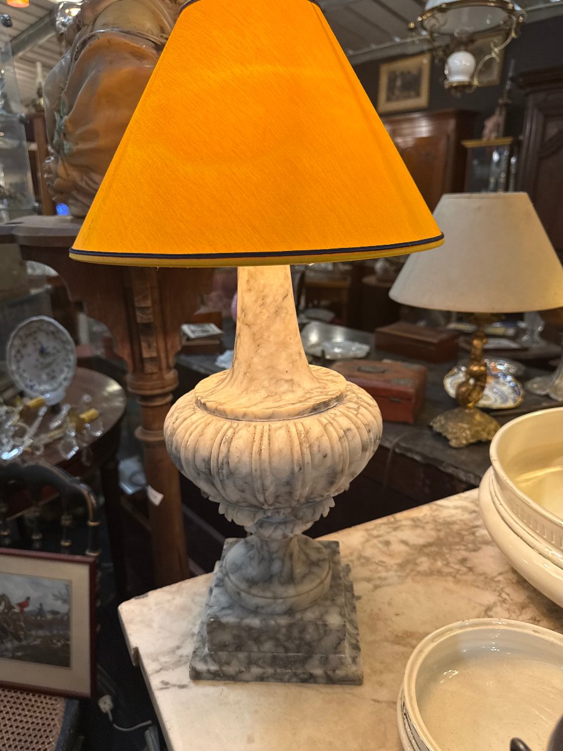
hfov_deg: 56.8
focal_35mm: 24
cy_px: 376
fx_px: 520
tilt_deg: -19.3
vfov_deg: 71.6
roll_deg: -0.2
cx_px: 282
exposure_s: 1/100
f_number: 1.78
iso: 160
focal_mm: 6.76
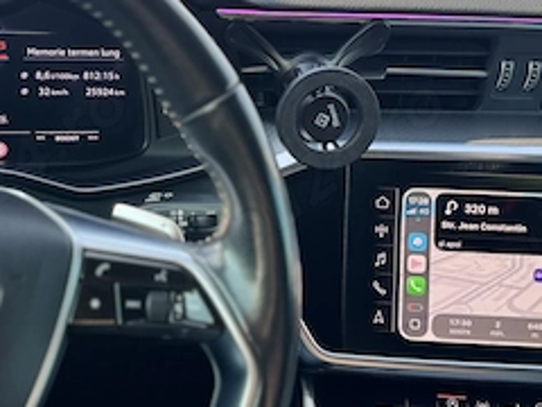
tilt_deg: -24.3
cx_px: 138
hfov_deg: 31.6
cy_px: 219
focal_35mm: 60
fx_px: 939
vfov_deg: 24.4
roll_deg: -2.7
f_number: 1.78
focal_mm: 6.76
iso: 64
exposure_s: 1/230
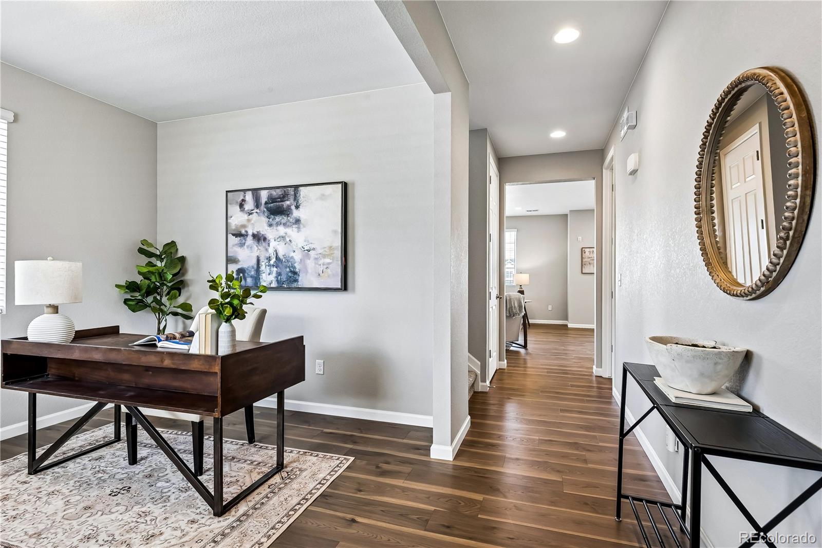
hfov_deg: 91.6
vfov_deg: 68.9
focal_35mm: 18
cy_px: 274
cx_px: 411
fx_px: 399
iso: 400
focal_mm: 17.5
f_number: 10
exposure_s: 1/15
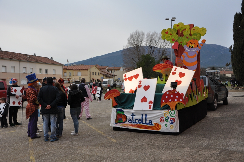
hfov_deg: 51.3
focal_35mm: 38
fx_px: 254
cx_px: 122
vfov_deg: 35.4
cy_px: 81
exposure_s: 1/160
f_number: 6.3
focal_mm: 25
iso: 200
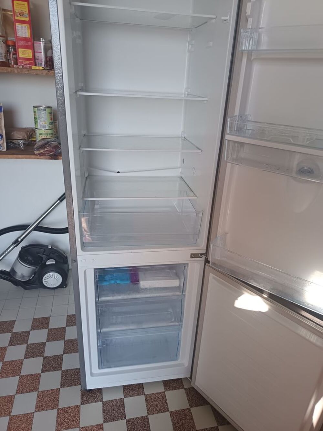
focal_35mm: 24
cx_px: 162
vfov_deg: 71.6
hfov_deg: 56.8
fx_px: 299
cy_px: 216
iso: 258
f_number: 1.75
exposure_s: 1/100
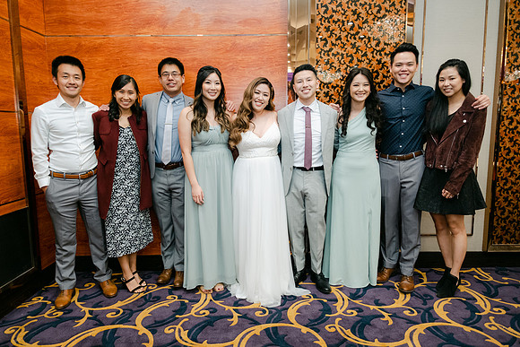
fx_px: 347
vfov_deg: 53.2
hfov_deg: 73.7
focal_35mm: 24
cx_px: 260
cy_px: 174
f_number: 2.8
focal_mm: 16
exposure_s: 1/125
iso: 800
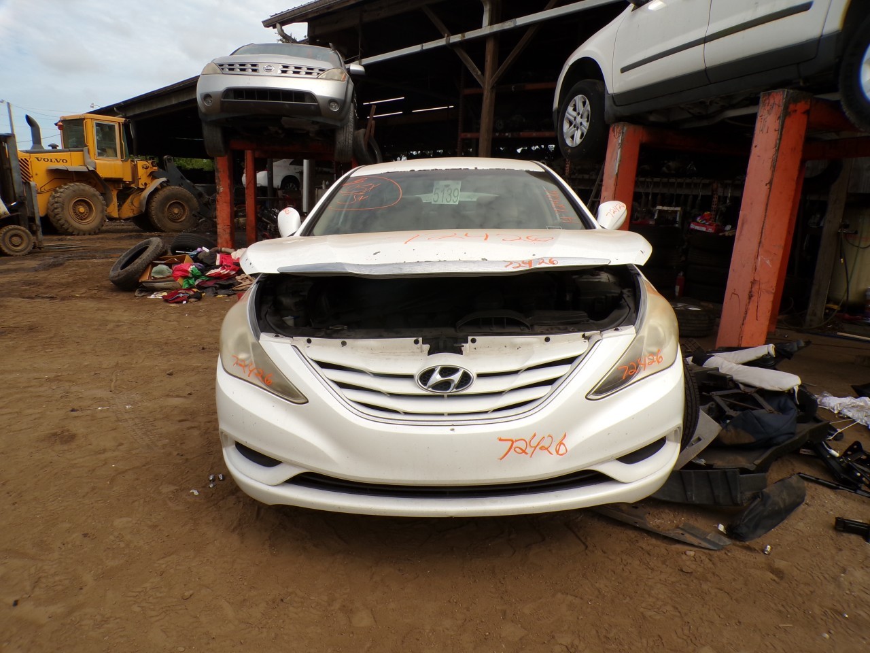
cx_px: 435
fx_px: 603
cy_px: 326
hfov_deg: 71.6
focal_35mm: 24
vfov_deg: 56.8
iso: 100
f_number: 4.4
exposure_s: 1/600
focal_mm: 4.3
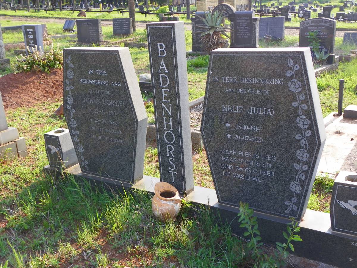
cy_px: 134
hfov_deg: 45.8
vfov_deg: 35.1
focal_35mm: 41
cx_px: 178
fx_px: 423
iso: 64
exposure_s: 1/100
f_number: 3.2
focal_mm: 7.3
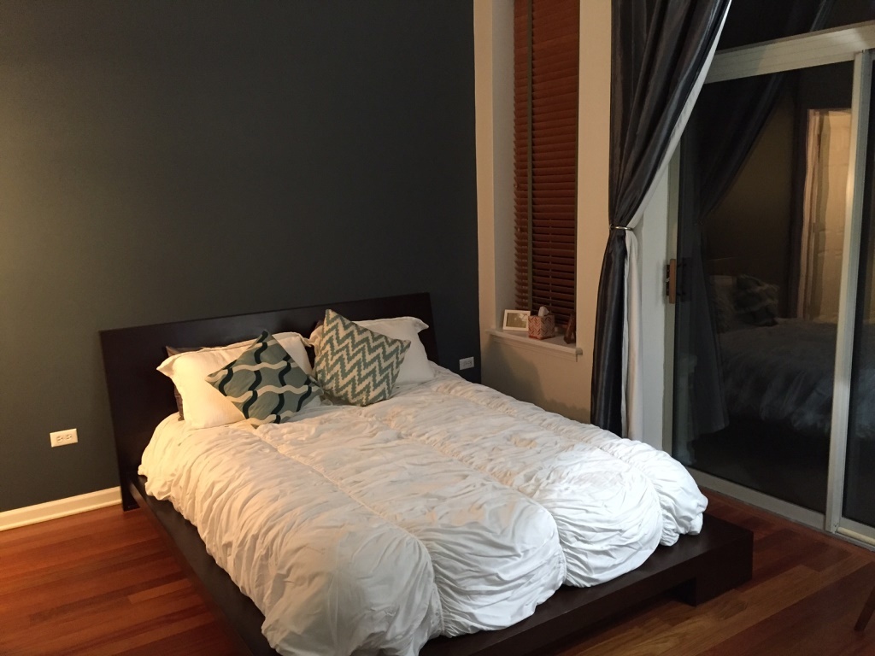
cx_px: 438
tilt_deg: -10.4
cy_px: 328
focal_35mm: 29
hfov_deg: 61.7
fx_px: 733
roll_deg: +1.1
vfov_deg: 48.2
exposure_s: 1/24
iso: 250
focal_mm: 4.15
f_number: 2.2
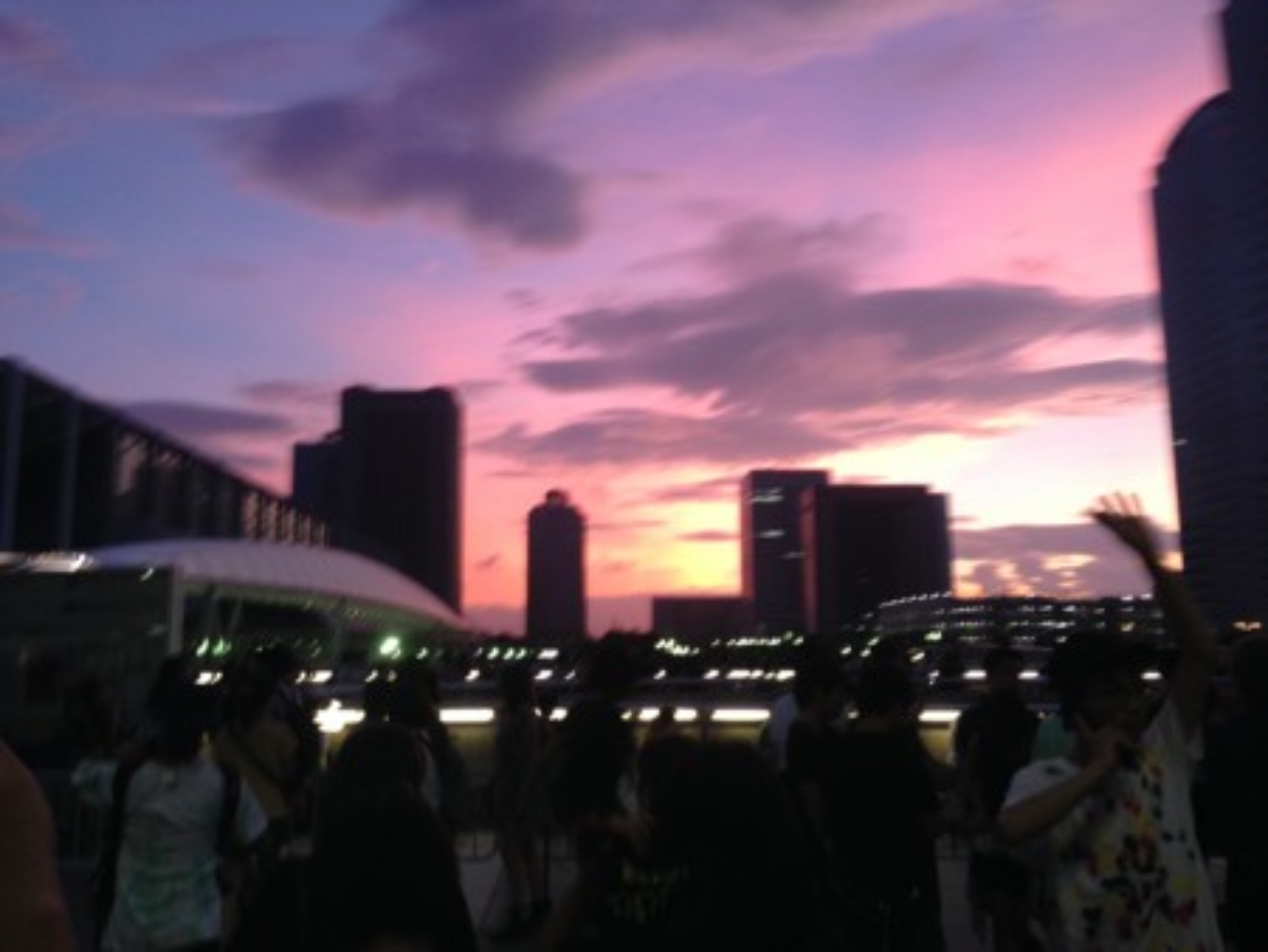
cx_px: 634
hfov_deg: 55.3
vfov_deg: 43.0
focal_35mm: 33
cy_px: 476
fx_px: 1209
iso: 100
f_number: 2.4
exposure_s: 1/20
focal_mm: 4.12
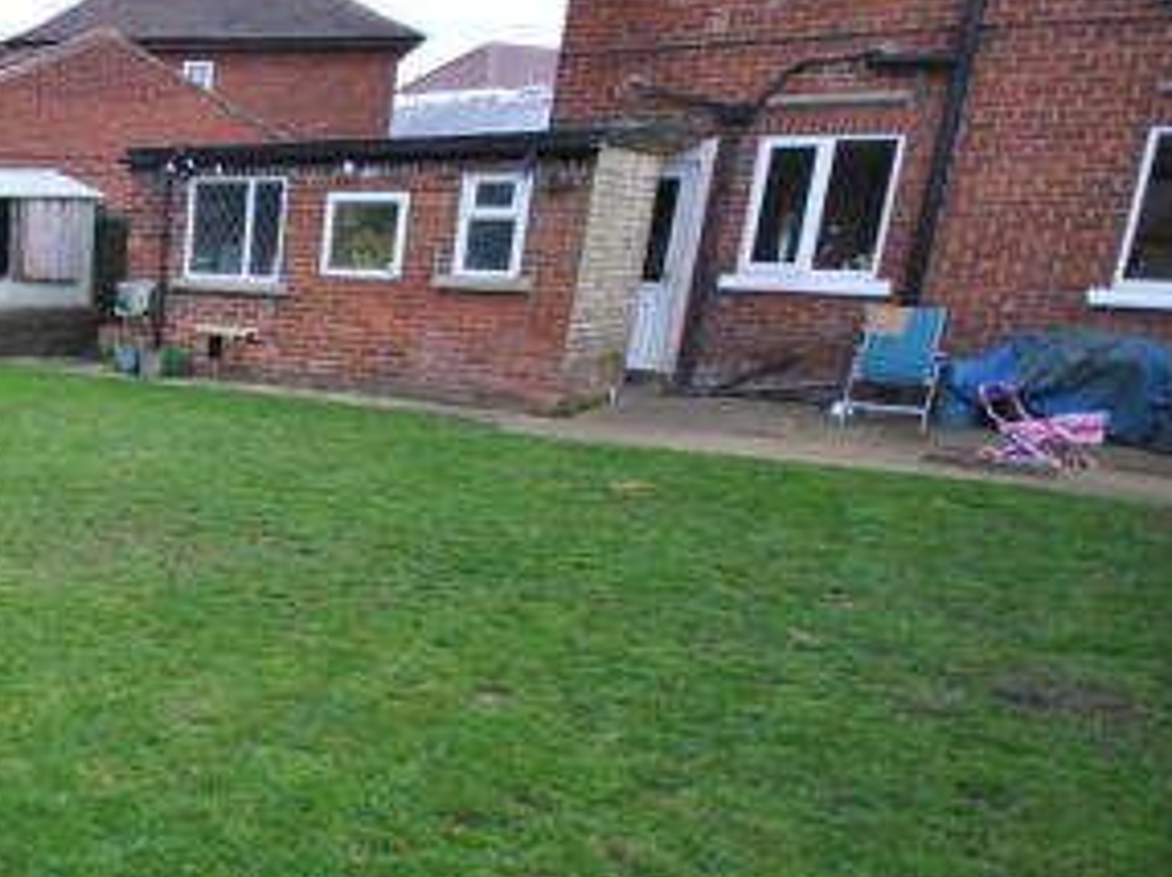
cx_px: -104
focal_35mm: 33
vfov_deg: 42.7
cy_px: 523
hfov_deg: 43.5
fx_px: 1116
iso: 200
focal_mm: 10
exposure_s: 1/30
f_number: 4
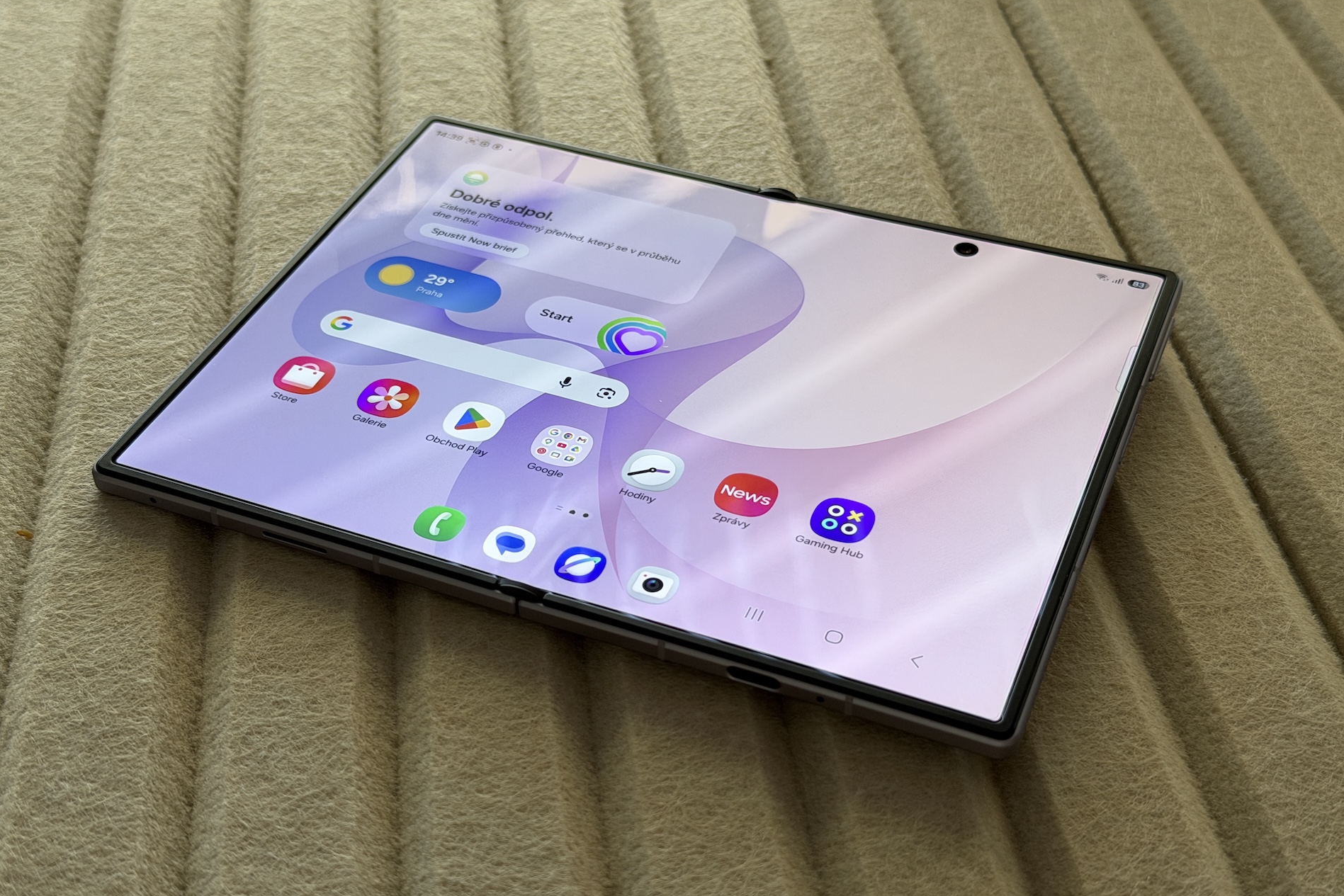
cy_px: 439
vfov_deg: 27.0
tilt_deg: -39.9
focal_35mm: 50
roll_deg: -1.4
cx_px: 672
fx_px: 1867
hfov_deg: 39.6
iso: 50
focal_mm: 6.76
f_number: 1.78
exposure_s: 1/145
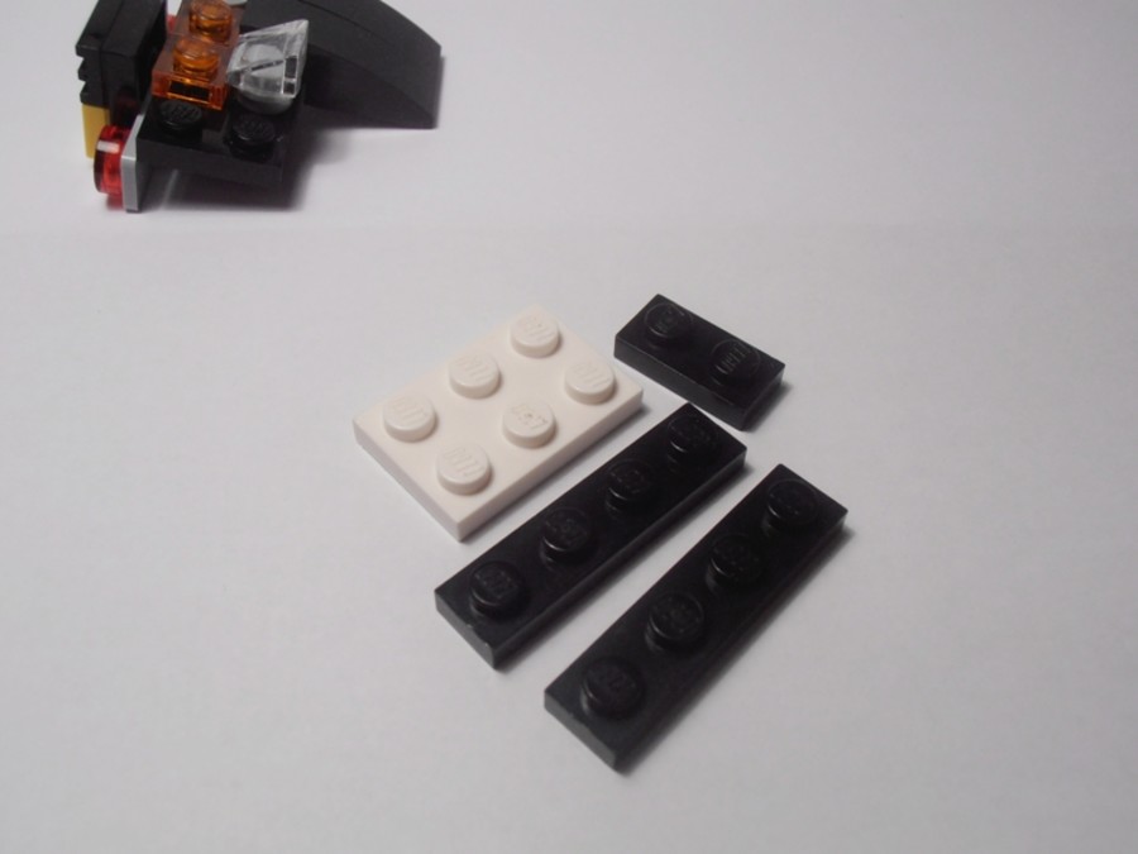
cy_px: 427
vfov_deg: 38.7
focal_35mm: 37
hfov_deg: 50.1
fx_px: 1216
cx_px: 569
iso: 80
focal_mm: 6.61
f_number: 3.9
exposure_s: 1/100
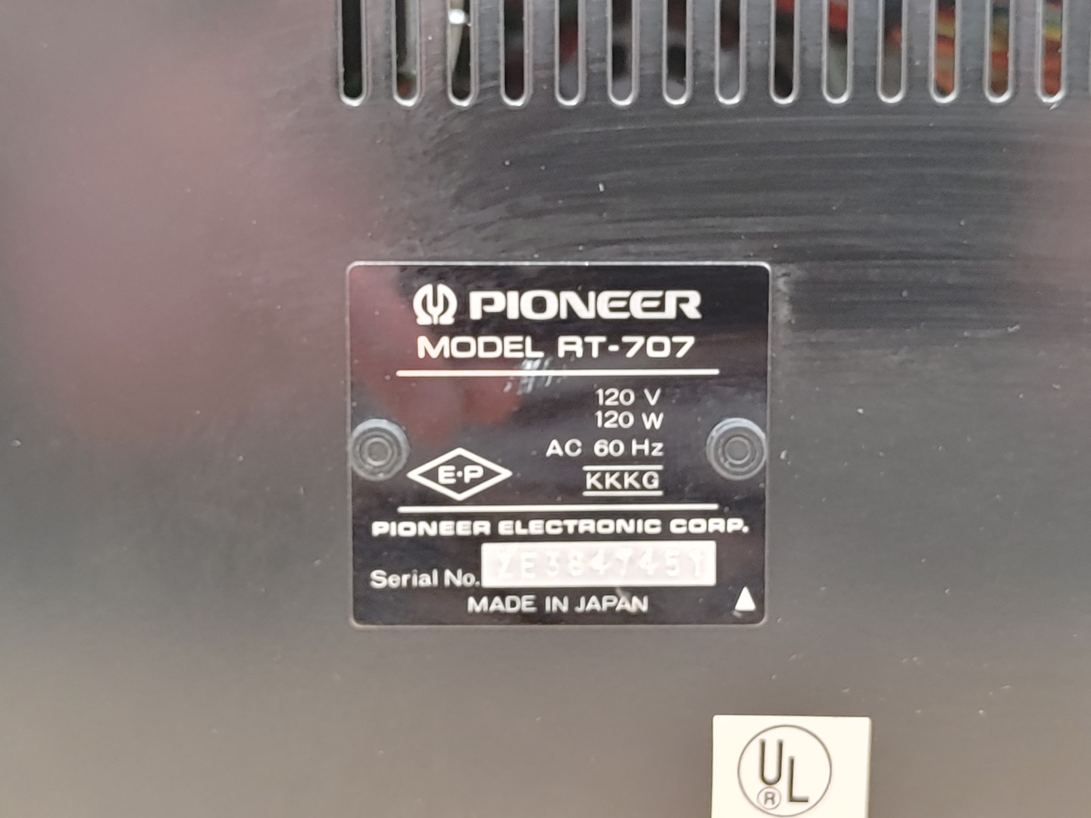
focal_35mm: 62
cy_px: 409
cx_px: 546
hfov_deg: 31.2
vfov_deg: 23.7
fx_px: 1954
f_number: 1.8
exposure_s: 1/28
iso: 200
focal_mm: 4.36
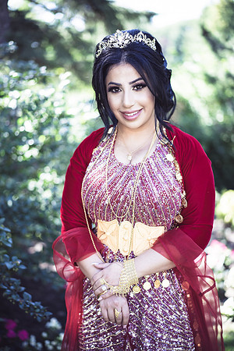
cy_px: 176
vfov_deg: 36.2
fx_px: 536
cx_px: 117
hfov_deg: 24.6
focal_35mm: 55
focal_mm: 55
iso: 100
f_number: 1.8
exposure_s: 1/250
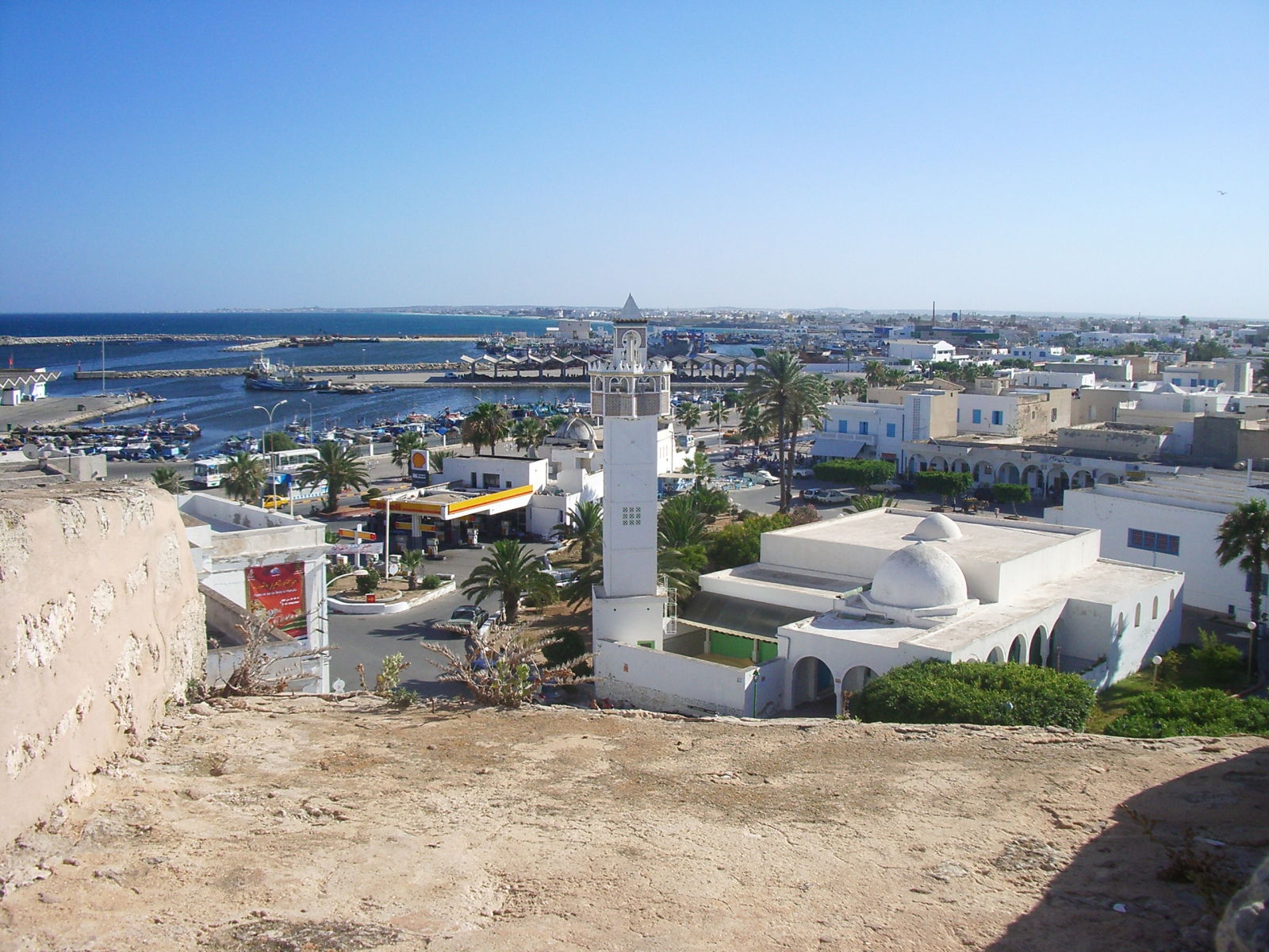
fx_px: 1283
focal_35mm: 35
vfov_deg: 40.7
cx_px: 634
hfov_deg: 52.6
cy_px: 476
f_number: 4.3
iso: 80
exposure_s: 1/800
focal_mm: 5.8
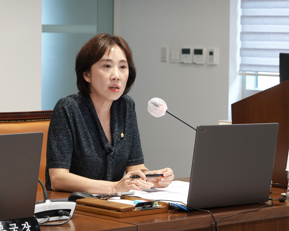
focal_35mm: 138
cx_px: 144
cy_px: 116
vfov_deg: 11.2
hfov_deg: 14.0
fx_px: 1180
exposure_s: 1/50
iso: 800
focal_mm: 44.38
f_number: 4.5
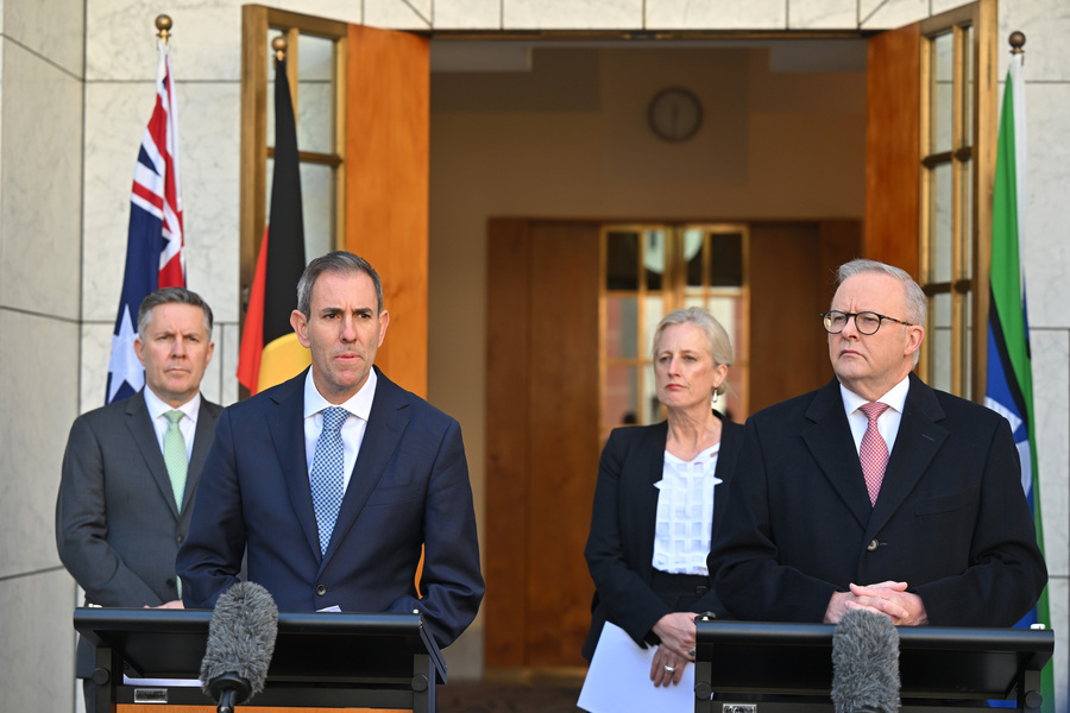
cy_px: 356
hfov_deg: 23.6
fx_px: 2556
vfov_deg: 15.9
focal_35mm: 86
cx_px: 535
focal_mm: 86
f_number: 3.5
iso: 320
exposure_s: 1/320
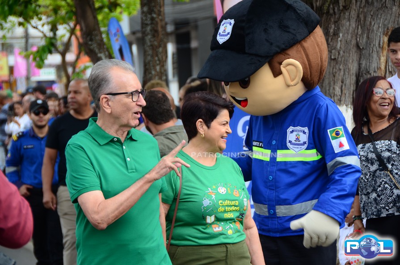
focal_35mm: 142
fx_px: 1580
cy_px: 132
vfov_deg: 9.6
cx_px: 200
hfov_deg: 14.4
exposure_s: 1/200
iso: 250
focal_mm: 95
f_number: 5.3
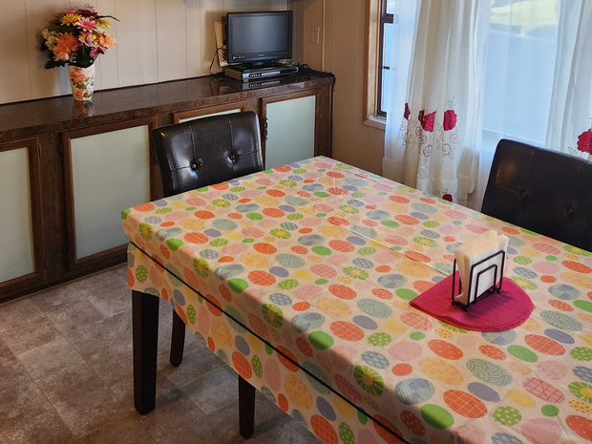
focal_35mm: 38
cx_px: 276
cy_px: 88
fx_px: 650
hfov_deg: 48.9
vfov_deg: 36.4
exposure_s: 1/180
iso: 160
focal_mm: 6.4
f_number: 1.8
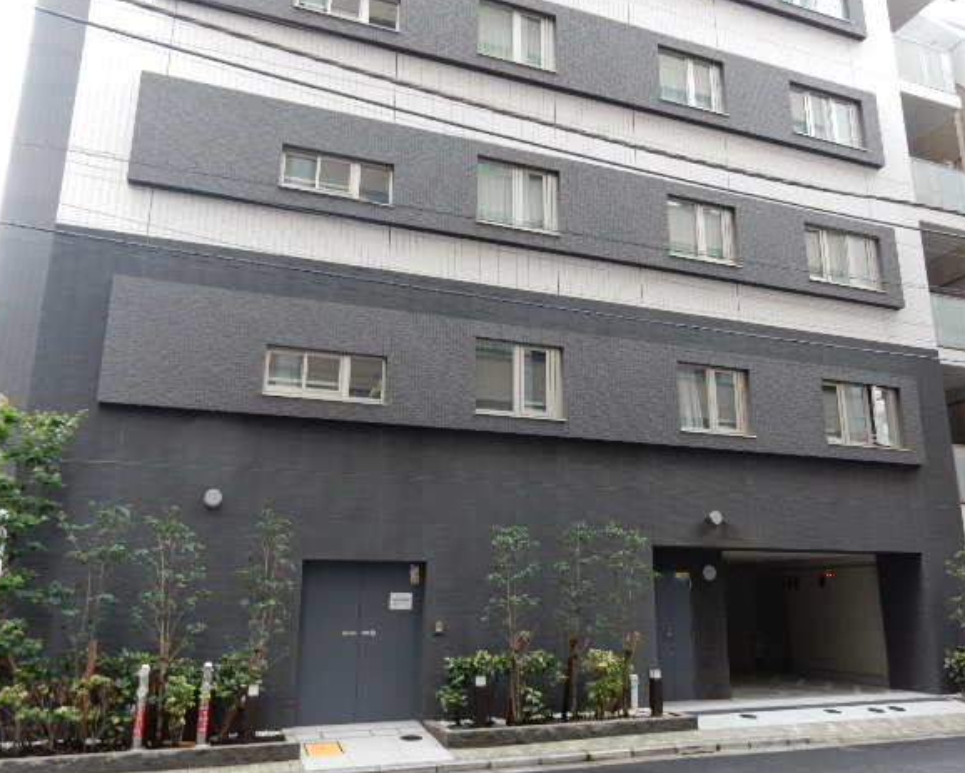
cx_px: 516
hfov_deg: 64.0
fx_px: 772
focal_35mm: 27
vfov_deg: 53.2
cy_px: 391
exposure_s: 1/13
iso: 200
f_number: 3.7
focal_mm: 4.5
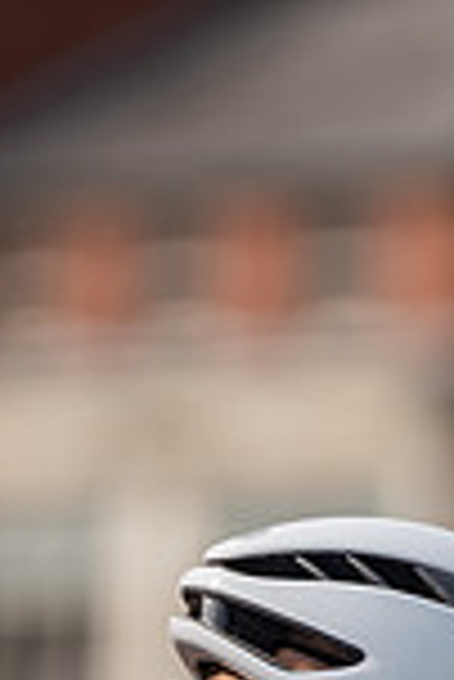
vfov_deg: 3.4
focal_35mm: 596
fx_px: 11248
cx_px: 76
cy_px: 977
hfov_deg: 2.3
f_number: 4
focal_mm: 200
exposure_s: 1/1000
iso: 125
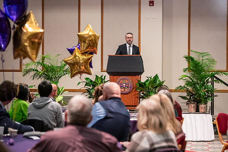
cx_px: 114
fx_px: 583
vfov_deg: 14.9
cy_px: 76
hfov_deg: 22.1
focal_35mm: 92
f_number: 3.2
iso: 2500
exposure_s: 1/160
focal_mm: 92
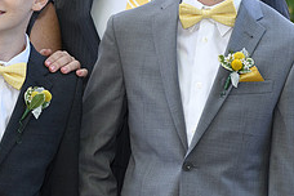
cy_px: 21
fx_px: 1764
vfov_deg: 6.3
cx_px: 4
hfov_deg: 9.5
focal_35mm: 216
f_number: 4.5
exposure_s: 1/200
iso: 500
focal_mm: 85
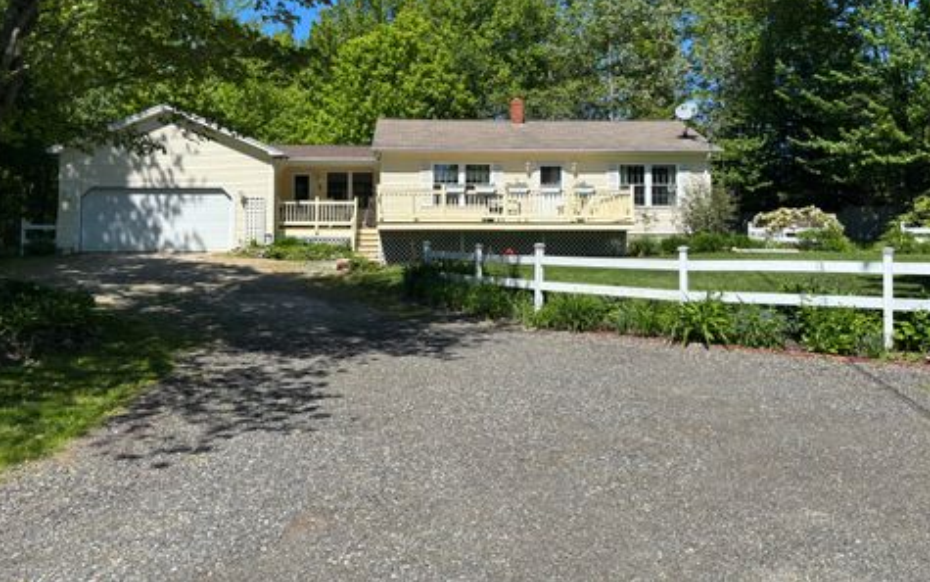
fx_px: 735
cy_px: 218
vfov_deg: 42.8
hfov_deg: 64.6
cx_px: 450
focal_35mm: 29
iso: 50
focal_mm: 5.96
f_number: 1.6
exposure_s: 1/2778
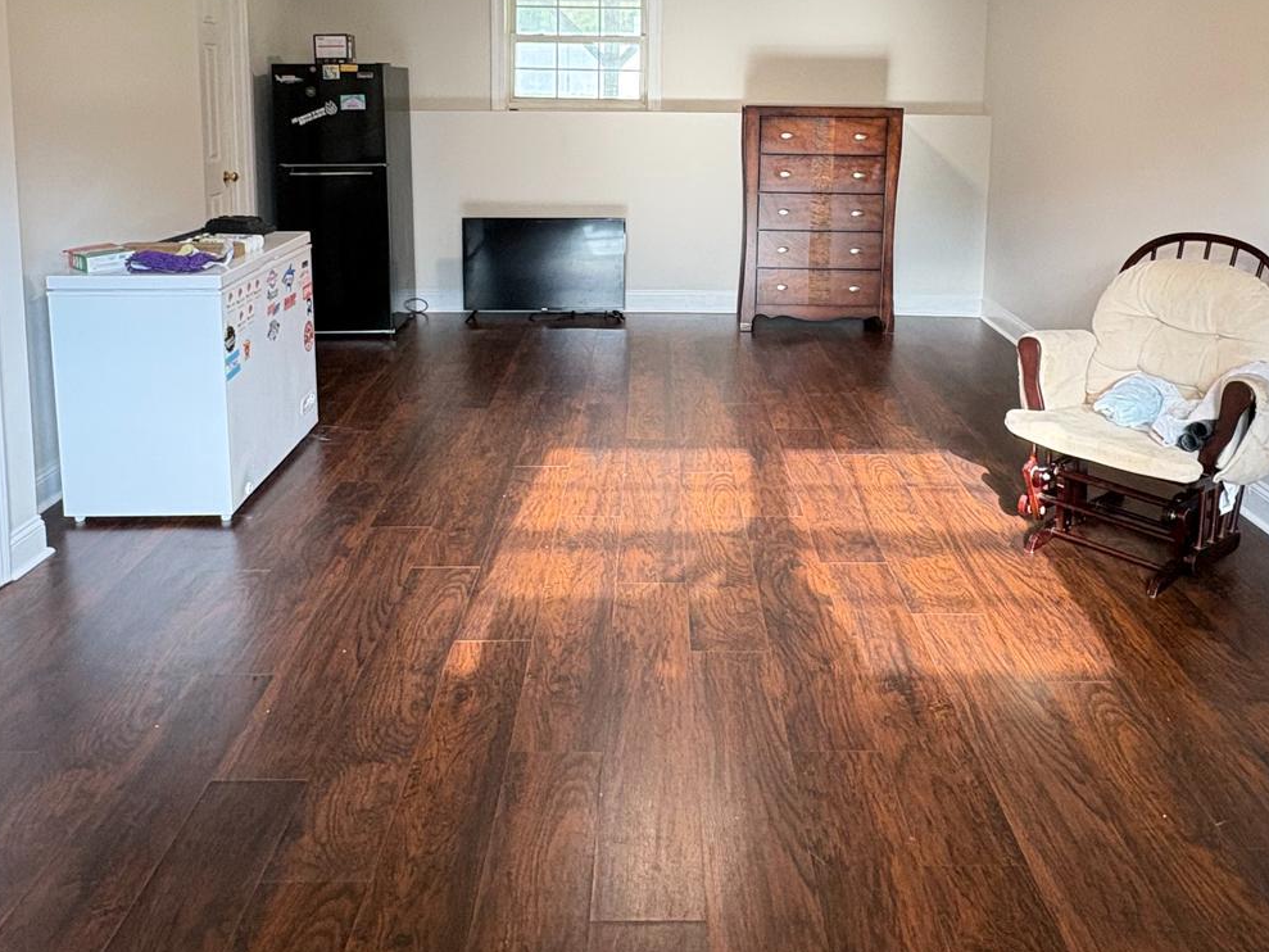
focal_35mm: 29
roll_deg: -0.1
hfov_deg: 61.6
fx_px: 1063
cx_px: 665
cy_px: 208
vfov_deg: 46.1
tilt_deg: -6.0
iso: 320
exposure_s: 1/42
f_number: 2.2
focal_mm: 2.22
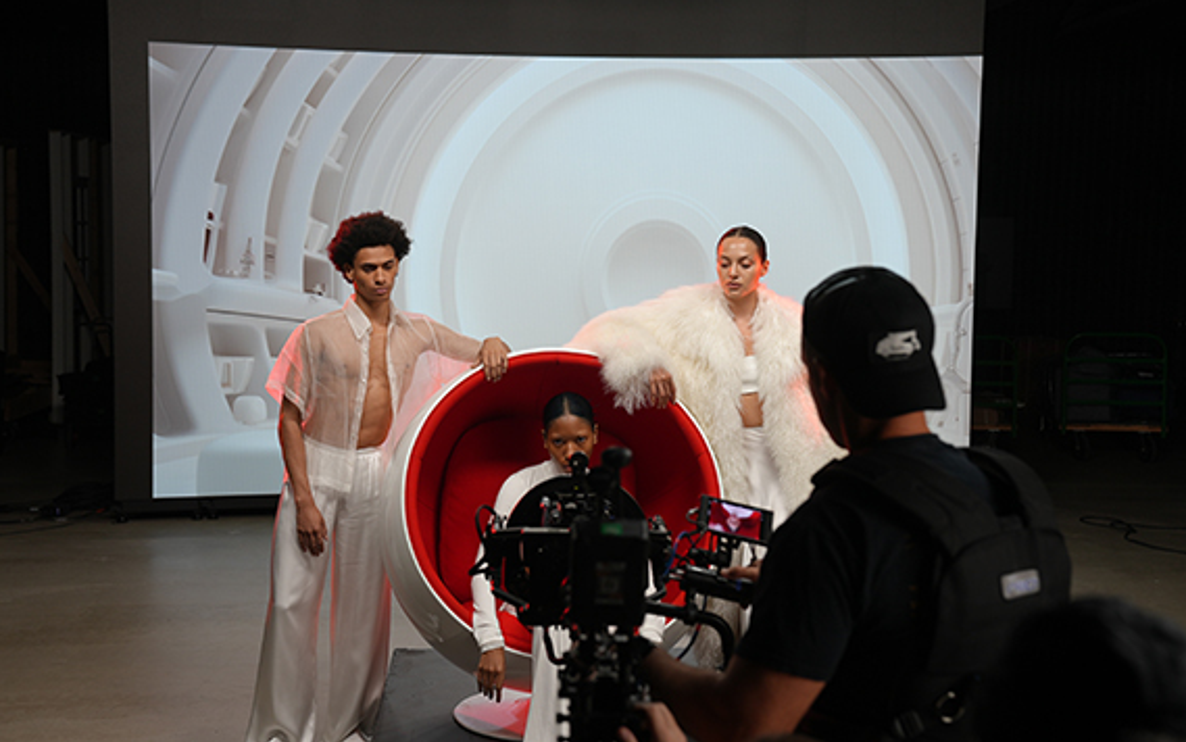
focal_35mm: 54
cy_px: 343
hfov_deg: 37.5
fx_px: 1746
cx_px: 586
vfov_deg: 24.0
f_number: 4
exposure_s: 1/160
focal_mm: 52
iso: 400
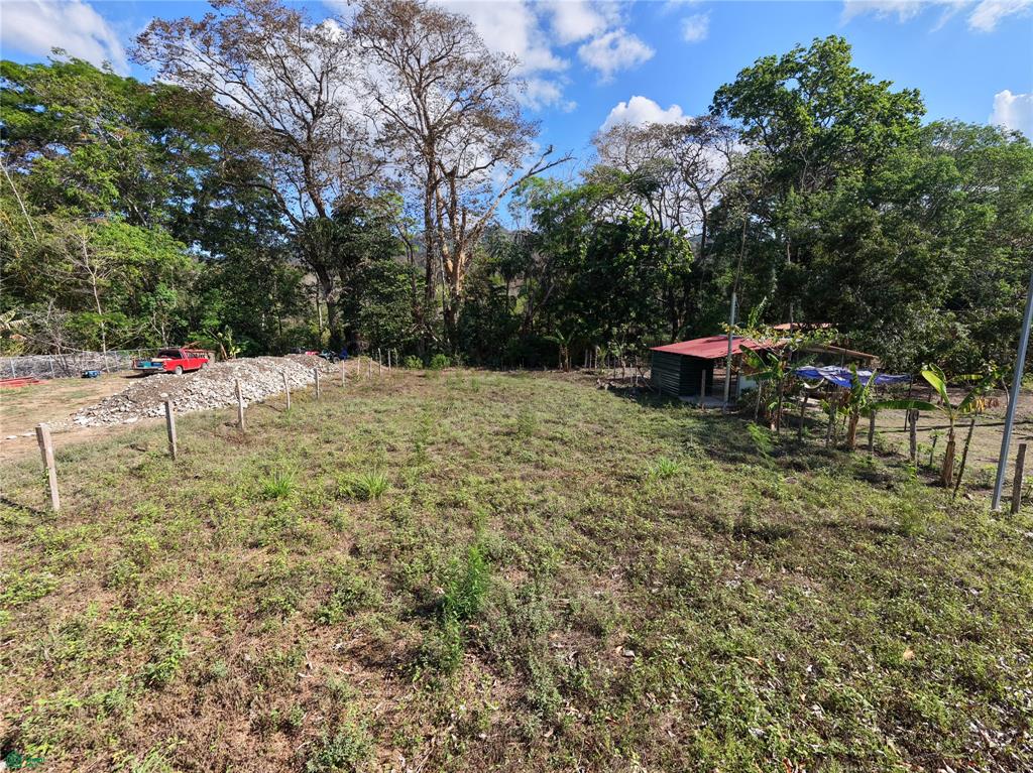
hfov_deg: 71.6
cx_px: 516
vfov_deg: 56.8
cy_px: 386
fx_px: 716
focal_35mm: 24
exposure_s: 1/90
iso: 200
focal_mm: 8.67
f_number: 1.8
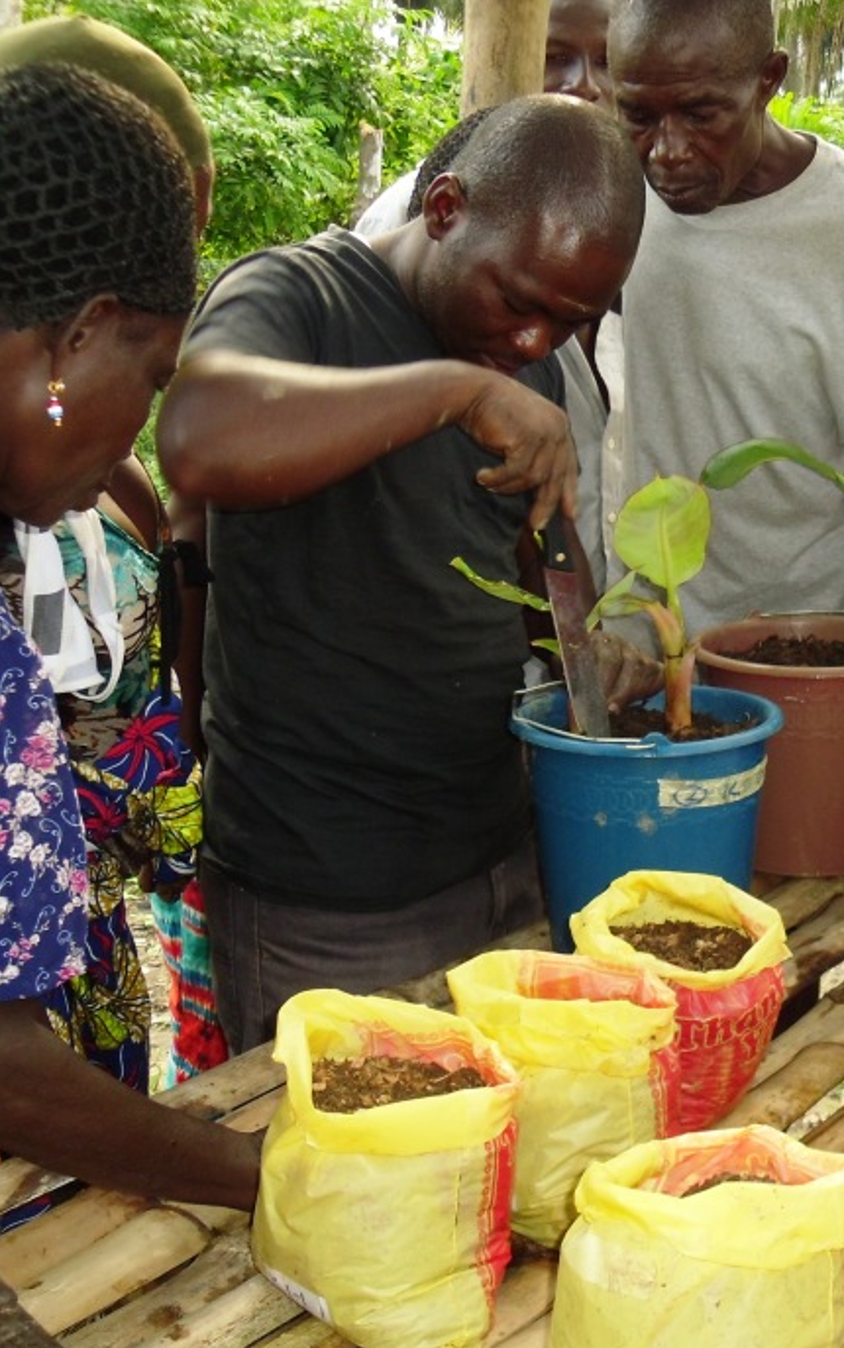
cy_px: 702
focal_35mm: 60
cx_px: 765
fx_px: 2206
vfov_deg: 34.0
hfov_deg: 21.2
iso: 100
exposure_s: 1/45
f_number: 3.5
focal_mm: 6.81
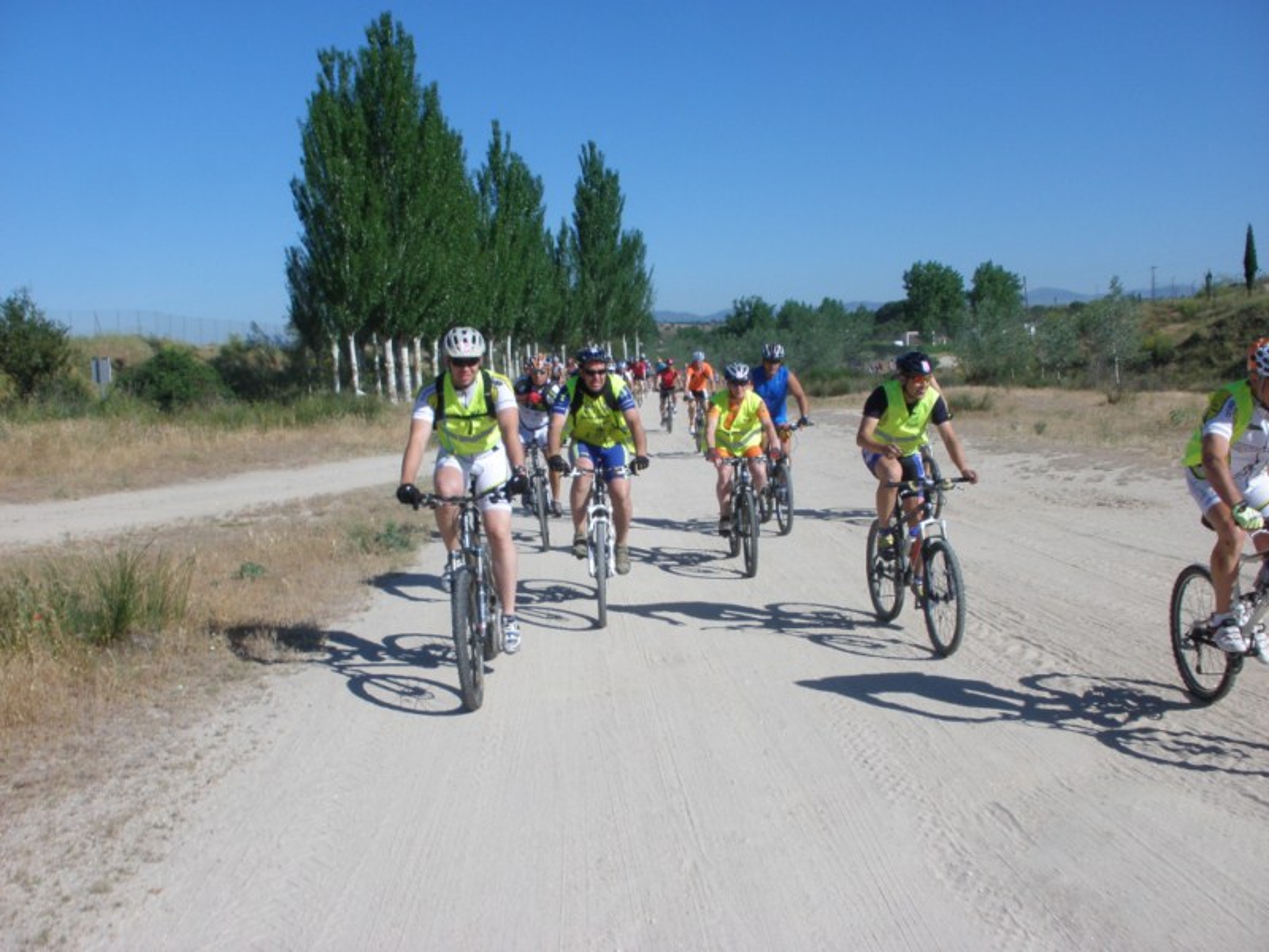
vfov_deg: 39.7
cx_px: 634
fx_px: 1320
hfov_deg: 51.4
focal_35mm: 36
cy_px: 476
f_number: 5.6
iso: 64
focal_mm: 6.3
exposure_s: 1/400
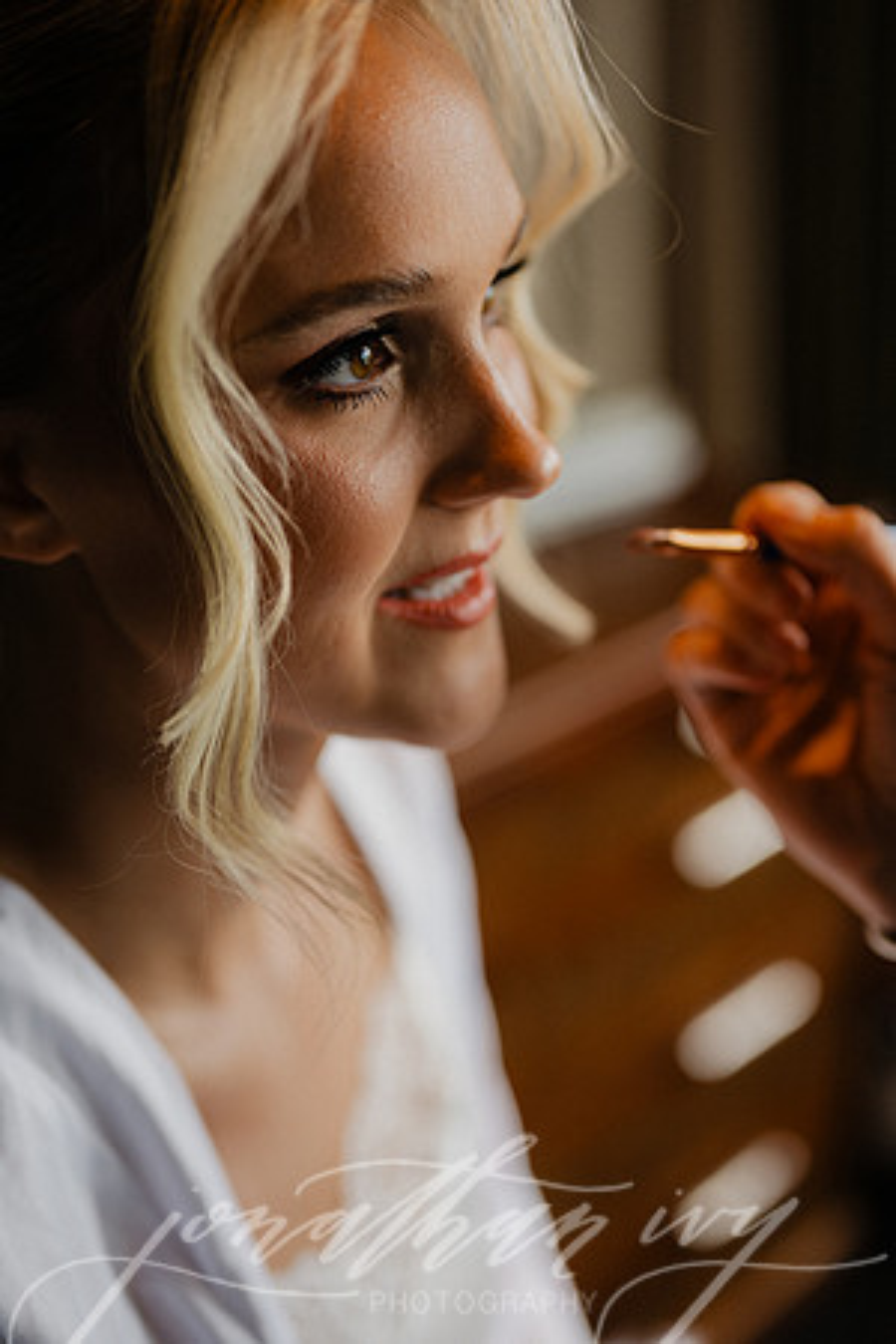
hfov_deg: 27.0
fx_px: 1867
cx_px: 448
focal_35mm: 50
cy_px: 672
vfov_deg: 39.6
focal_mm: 50
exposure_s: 1/250
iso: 110
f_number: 2
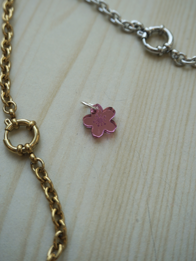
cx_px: 97
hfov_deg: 32.5
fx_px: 336
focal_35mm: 45
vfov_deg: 42.4
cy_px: 112
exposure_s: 1/160
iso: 160
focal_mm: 27
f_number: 4.5
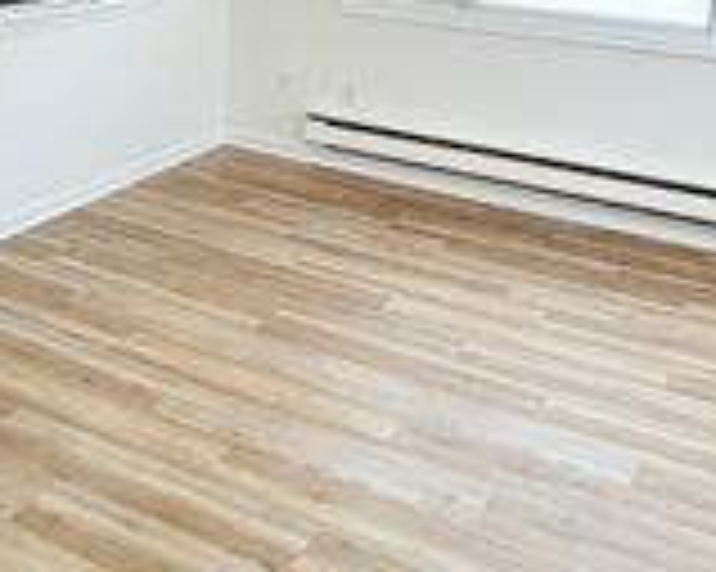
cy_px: -97
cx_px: 423
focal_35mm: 43
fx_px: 911
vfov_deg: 30.2
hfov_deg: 42.7
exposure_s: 1/120
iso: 50
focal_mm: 2.22
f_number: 2.2
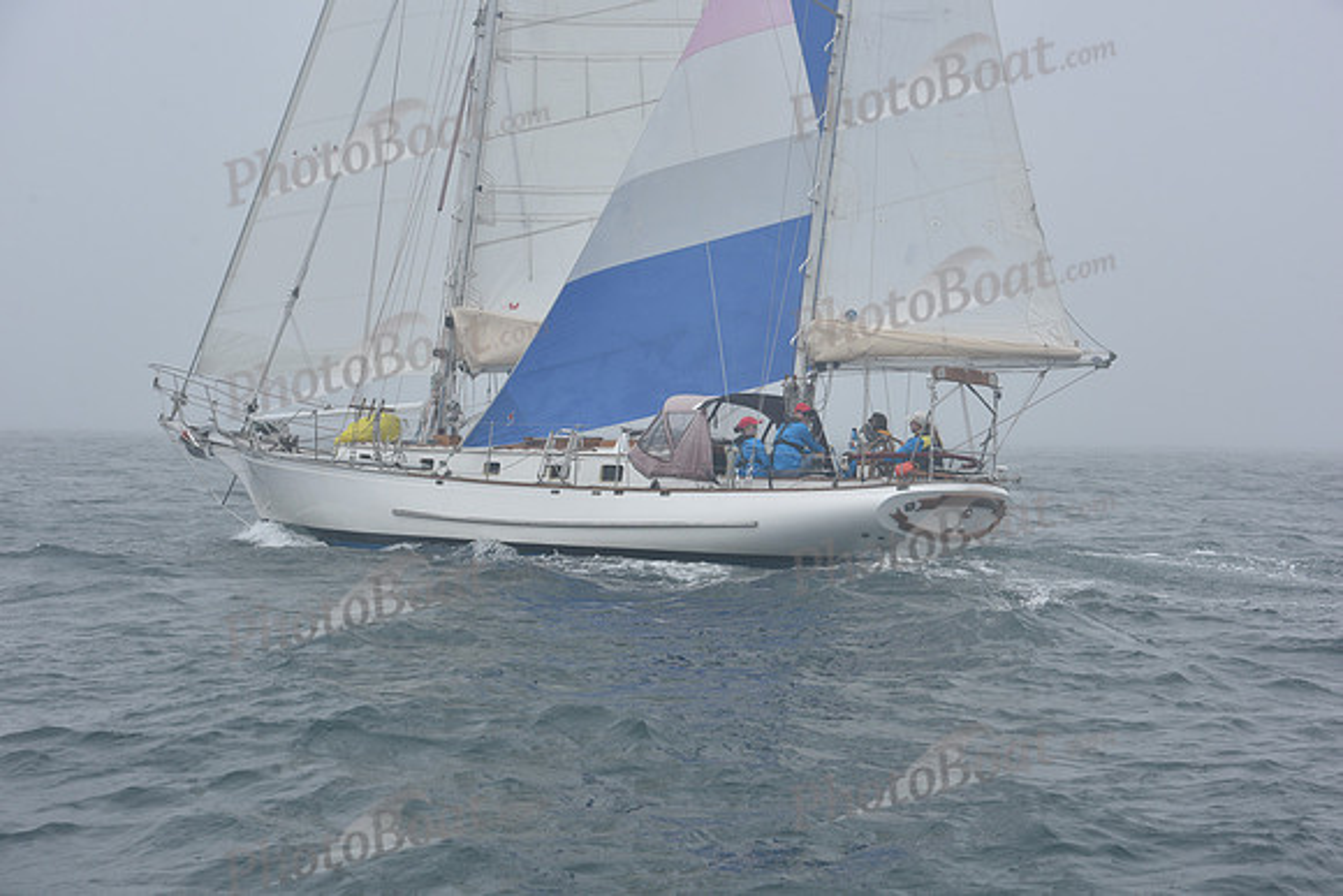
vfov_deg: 19.5
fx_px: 2612
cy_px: 448
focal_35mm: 70
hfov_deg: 28.8
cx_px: 672
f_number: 9
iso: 250
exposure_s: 1/800
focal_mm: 70
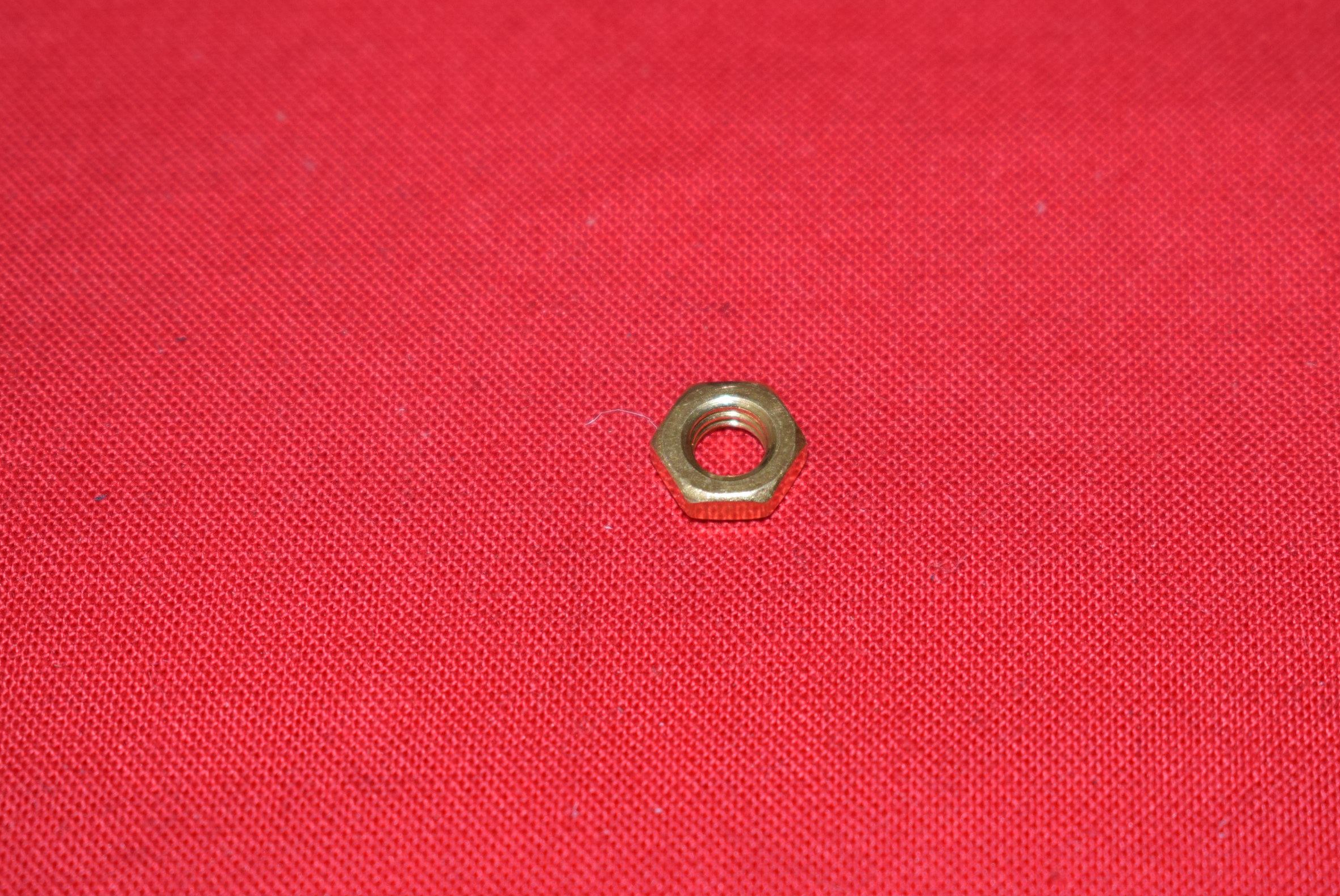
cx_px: 731
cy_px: 495
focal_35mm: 105
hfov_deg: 19.5
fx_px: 3898
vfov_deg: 13.1
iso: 400
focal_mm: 55
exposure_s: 1/200
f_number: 5.6
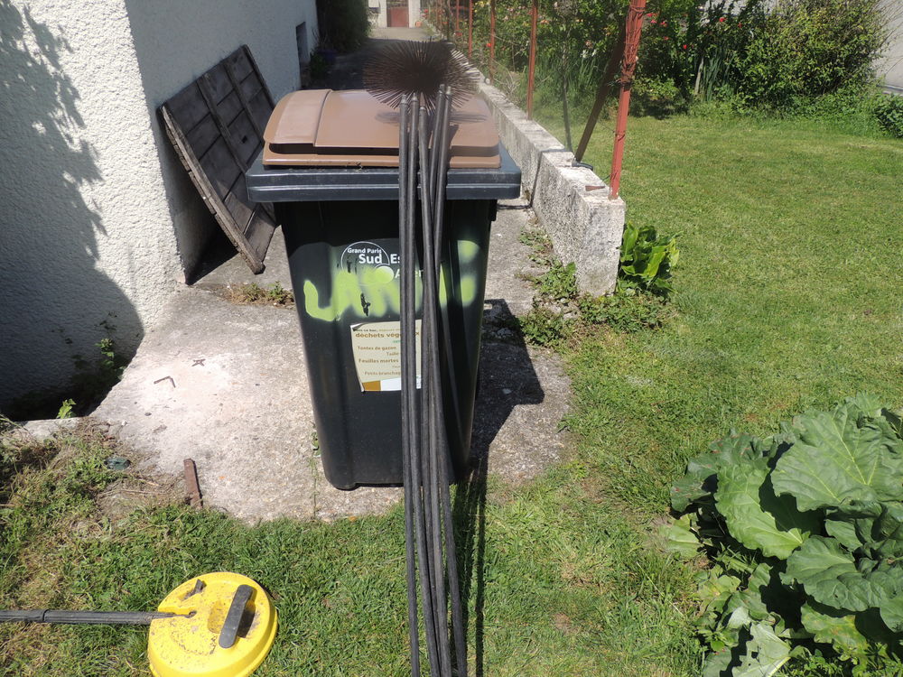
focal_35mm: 24
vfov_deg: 56.8
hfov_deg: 71.6
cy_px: 338
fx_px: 626
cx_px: 452
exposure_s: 1/1250
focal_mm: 4.3
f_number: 3
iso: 100
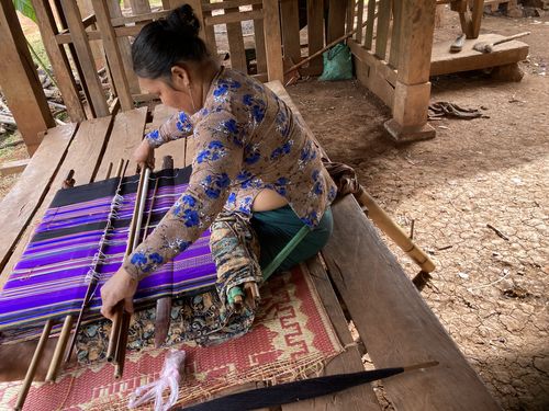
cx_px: 274
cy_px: 206
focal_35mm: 28
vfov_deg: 49.7
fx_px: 444
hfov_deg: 63.4
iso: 80
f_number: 1.8
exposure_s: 1/121
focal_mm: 3.99
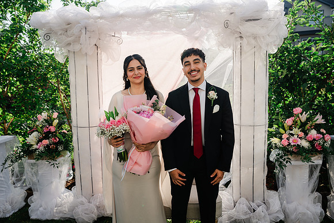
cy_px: 112
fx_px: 260
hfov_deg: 65.5
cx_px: 167
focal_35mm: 28
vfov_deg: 46.4
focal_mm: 28
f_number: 3.5
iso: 100
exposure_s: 1/800
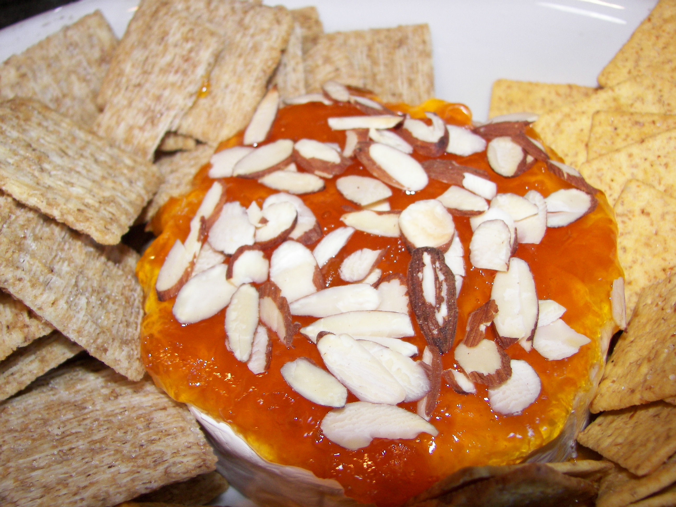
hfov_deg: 51.4
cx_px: 338
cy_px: 254
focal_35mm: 36
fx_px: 703
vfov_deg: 39.7
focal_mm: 6
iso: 100
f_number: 2.8
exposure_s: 1/30
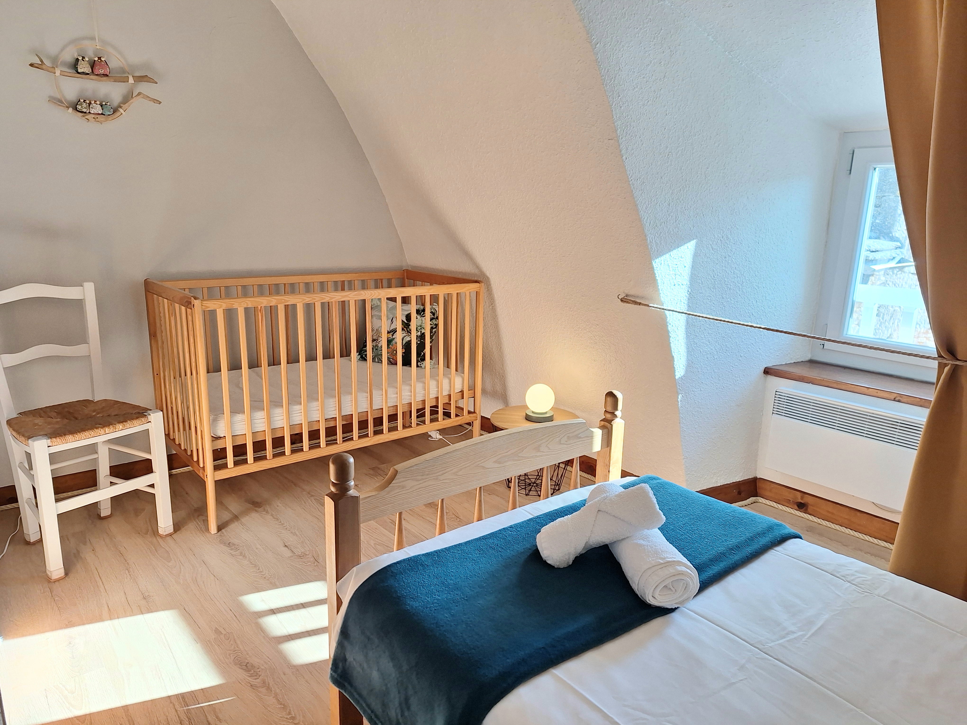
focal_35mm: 23
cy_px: 362
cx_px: 484
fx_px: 643
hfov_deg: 73.9
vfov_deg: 58.9
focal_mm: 5.54
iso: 40
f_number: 1.8
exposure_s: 1/133
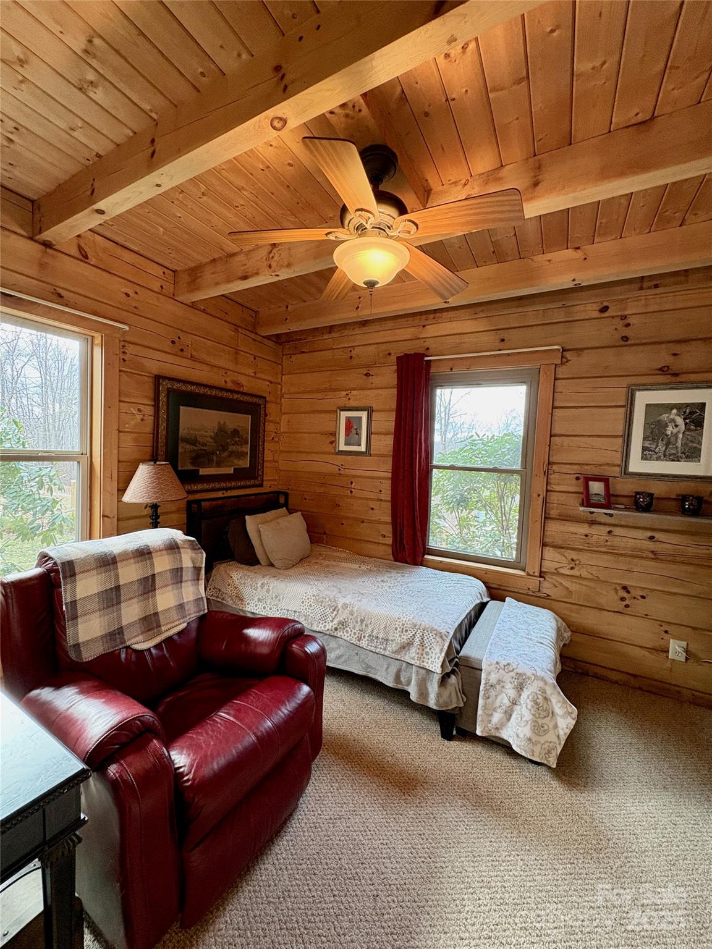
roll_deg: -2.8
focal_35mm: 14
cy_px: 474
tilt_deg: -2.4
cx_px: 356
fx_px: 384
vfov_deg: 102.1
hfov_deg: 85.7
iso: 320
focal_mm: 2.22
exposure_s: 1/60
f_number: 2.2
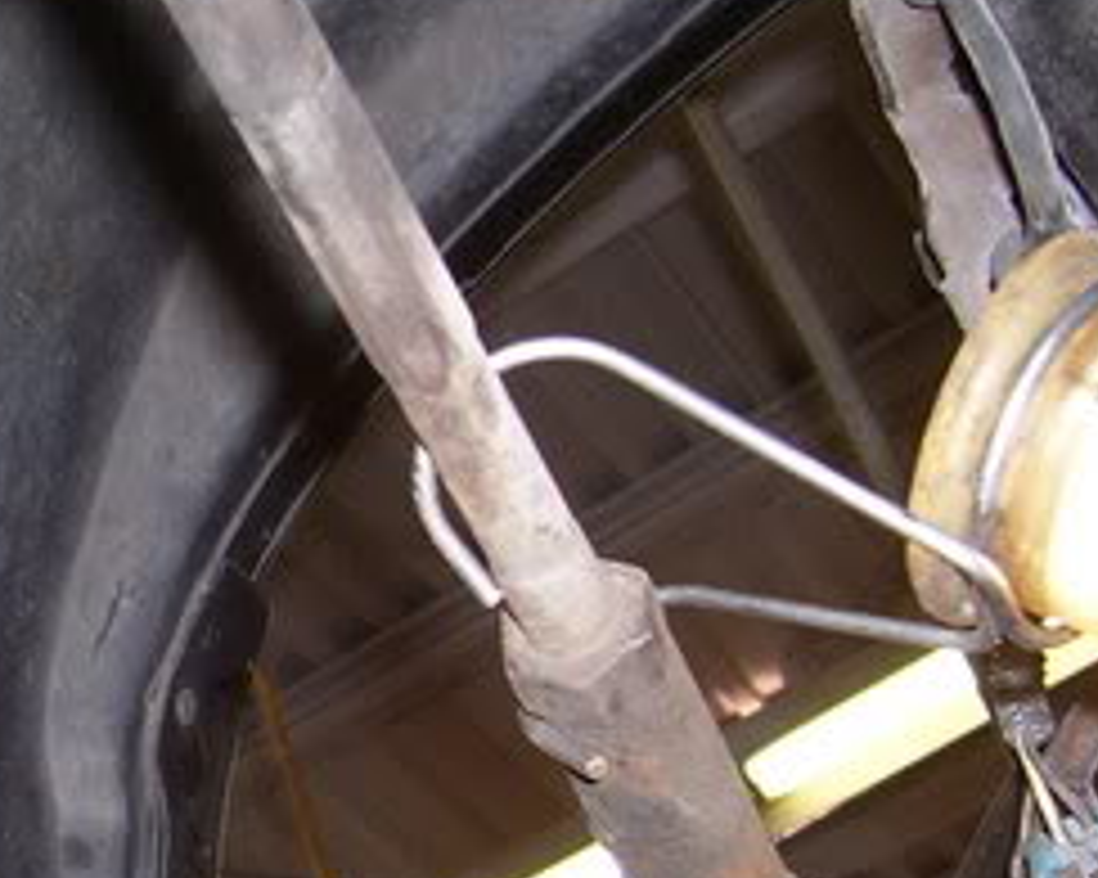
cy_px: 509
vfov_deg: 17.6
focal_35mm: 87
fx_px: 2826
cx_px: -140
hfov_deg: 20.8
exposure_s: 1/60
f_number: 2.7
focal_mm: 5.6
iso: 80
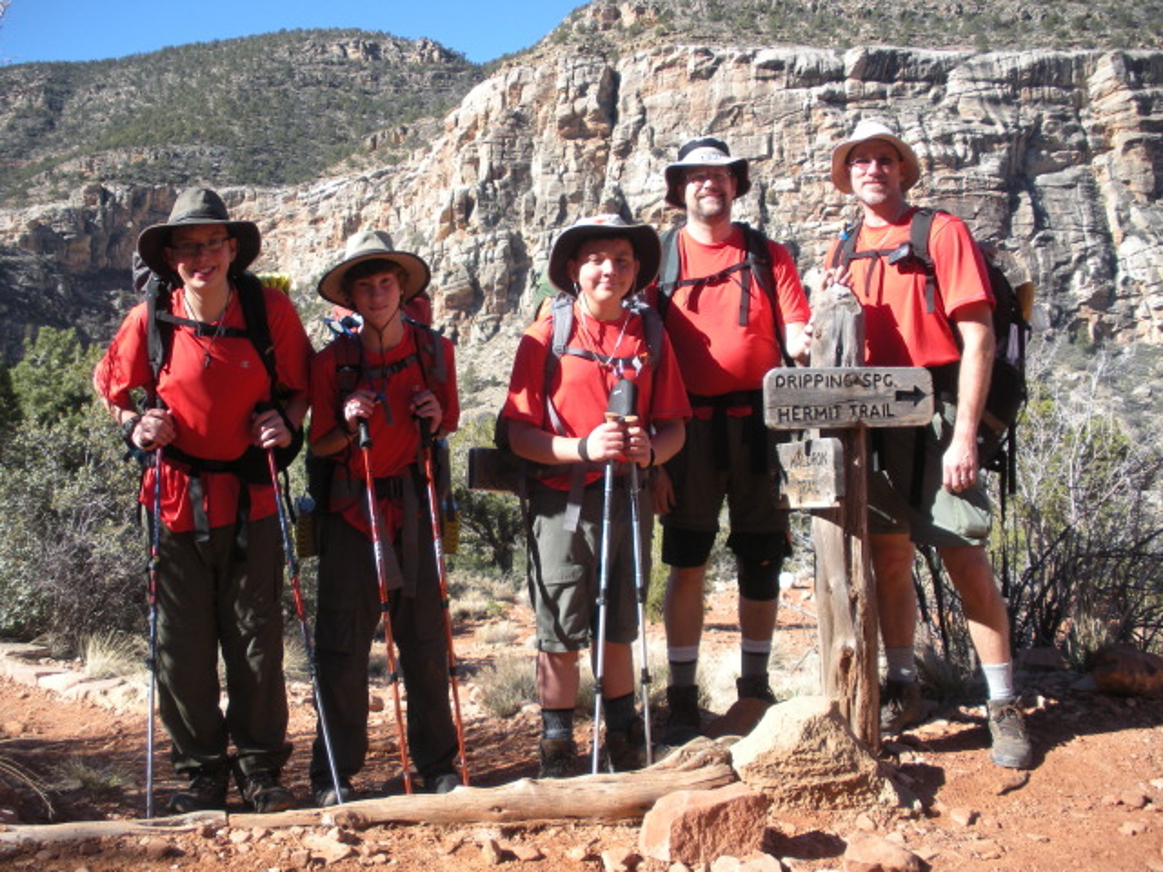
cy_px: 436
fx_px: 1209
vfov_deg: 39.7
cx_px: 582
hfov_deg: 51.4
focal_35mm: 36
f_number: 3.5
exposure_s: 1/282
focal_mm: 6.3
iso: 64
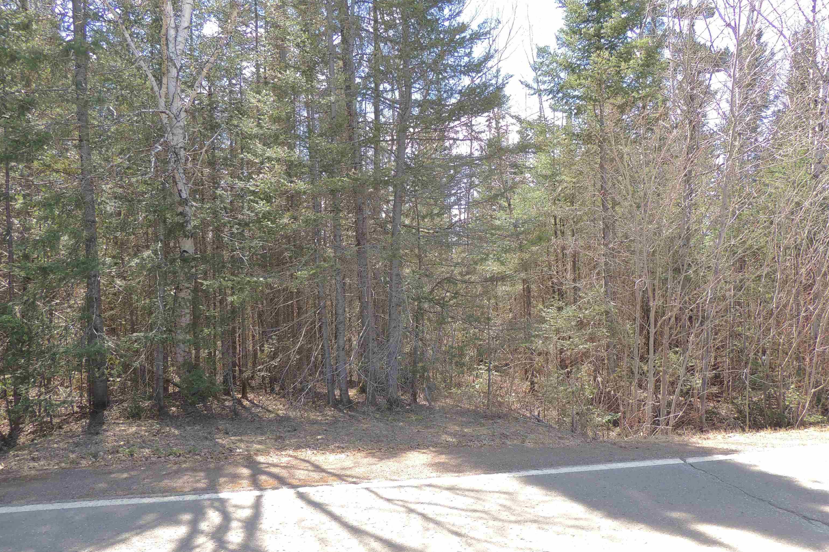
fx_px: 576
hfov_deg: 71.5
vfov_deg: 51.3
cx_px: 414
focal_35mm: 25
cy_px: 292
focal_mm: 4.3
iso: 100
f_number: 3
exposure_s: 1/200
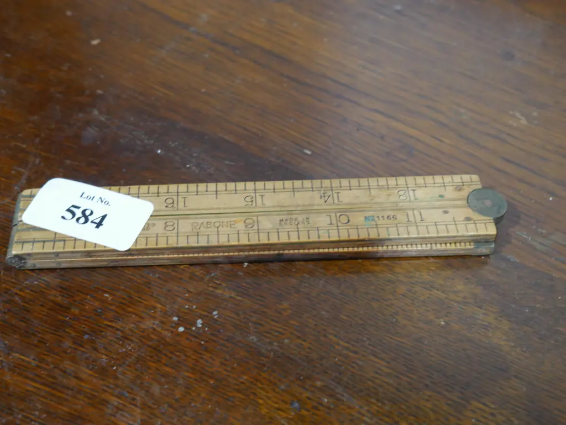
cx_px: 283
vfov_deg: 29.1
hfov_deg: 38.2
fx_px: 818
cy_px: 212
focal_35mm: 50
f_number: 5.3
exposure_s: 1/60
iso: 2000
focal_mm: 25
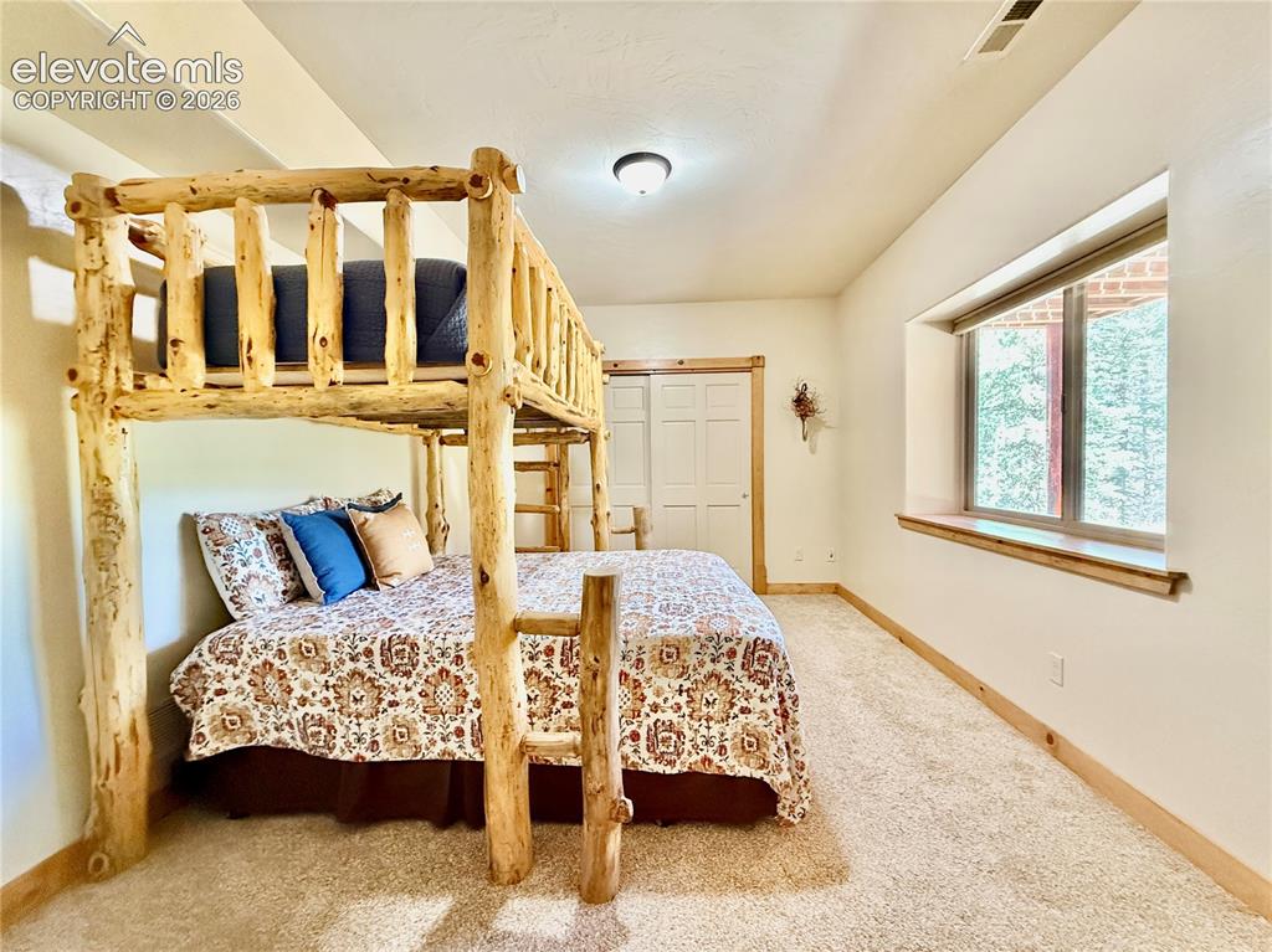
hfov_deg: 102.1
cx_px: 636
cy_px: 476
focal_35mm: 14
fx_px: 514
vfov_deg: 85.6
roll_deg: +0.1
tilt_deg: +0.0
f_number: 2.2
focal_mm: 2.22
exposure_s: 1/60
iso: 800
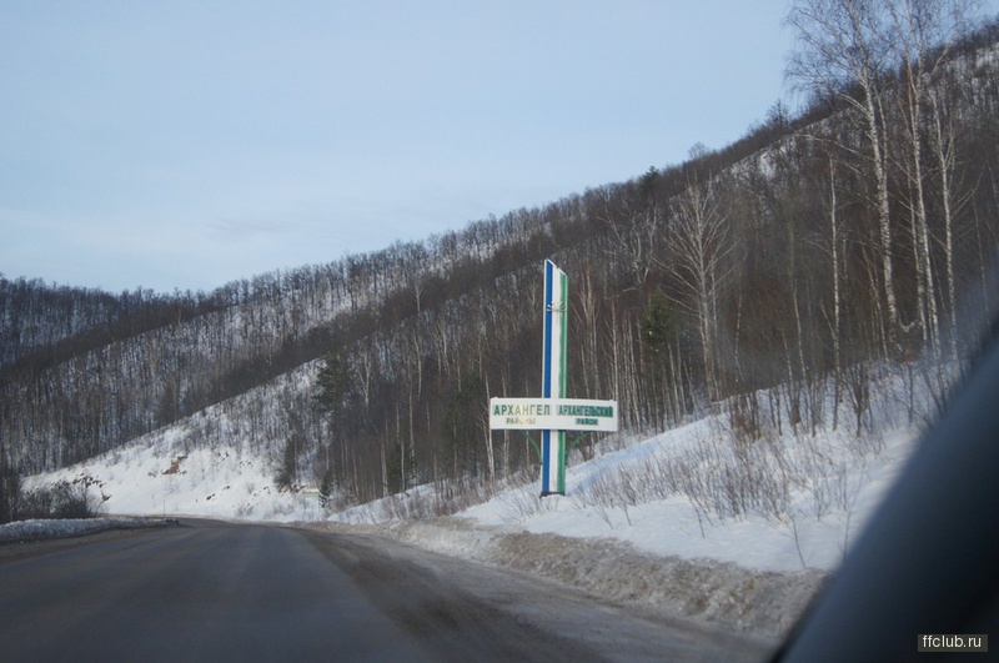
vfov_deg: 25.7
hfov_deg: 37.9
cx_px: 500
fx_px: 1455
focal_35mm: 52
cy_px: 332
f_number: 4.5
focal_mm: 35
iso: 800
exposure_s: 1/2000
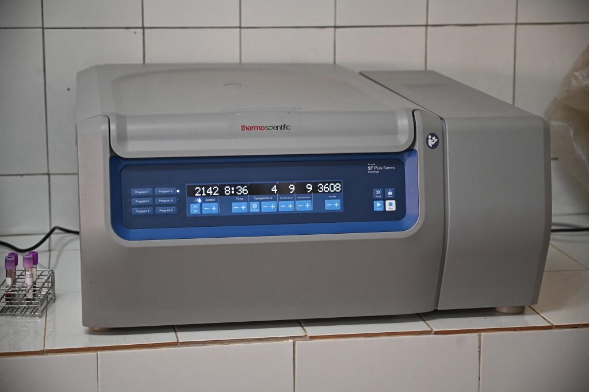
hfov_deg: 28.9
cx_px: 294
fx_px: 1144
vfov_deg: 19.4
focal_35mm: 70
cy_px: 196
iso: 2800
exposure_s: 1/80
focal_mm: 70
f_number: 4
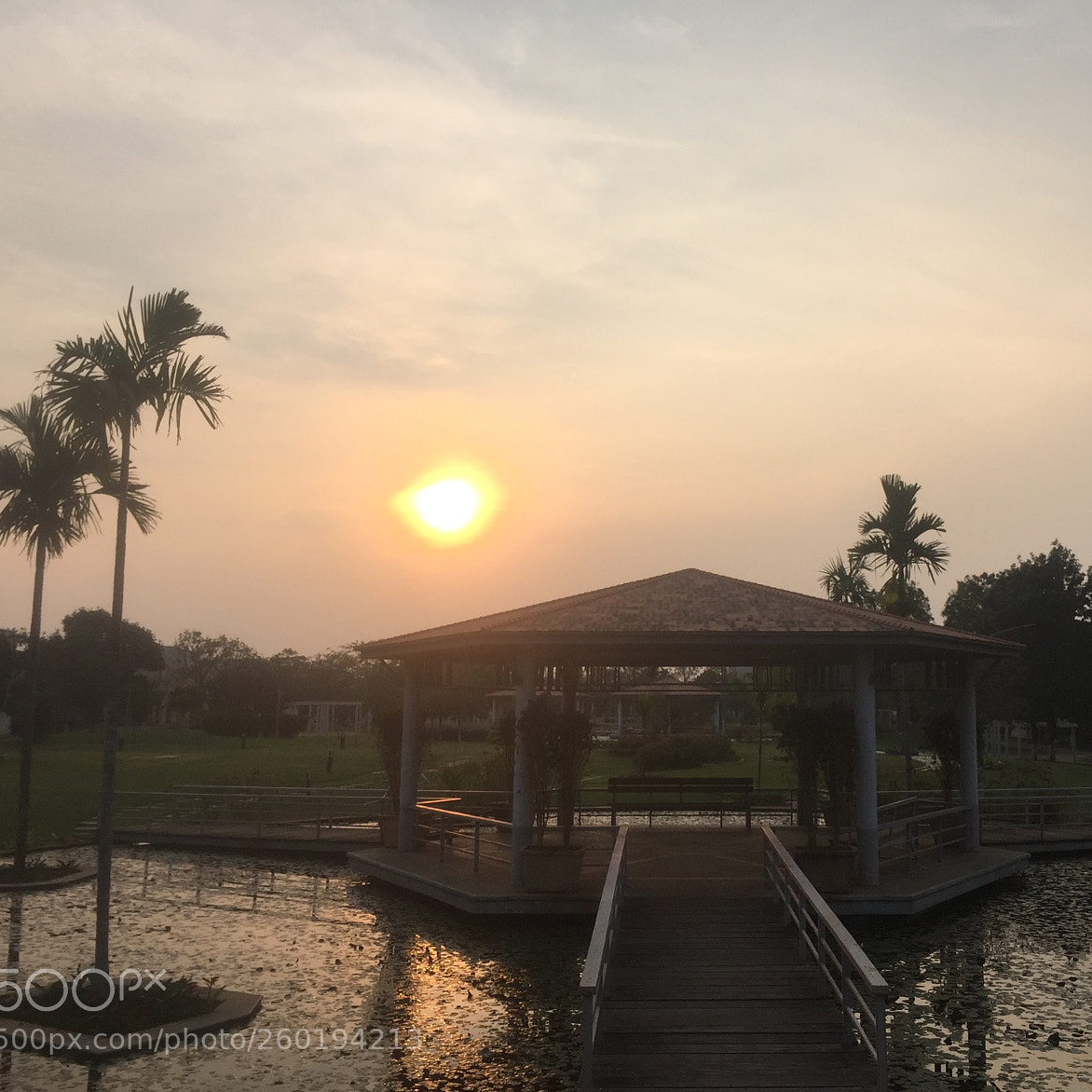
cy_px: 553
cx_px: 680
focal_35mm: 35
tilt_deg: +7.4
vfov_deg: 47.2
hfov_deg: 46.8
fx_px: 1249
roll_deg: -0.9
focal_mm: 4.15
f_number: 2.2
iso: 32
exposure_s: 1/1582
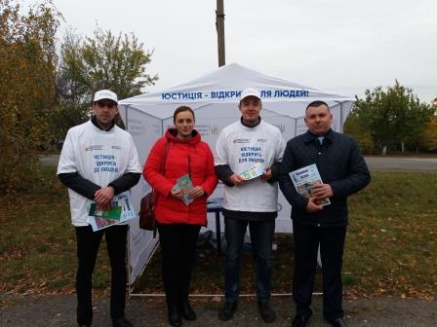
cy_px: 164
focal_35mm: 28
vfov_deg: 49.7
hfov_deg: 63.4
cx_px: 218
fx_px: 353
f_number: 1.9
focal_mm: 3.7
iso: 64
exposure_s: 1/616
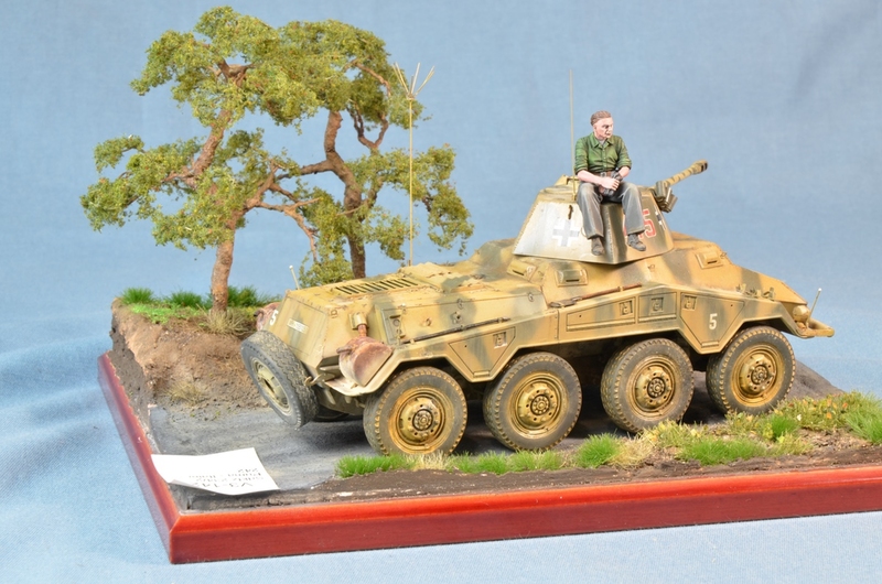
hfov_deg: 22.0
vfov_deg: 14.6
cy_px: 292
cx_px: 441
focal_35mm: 93
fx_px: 2274
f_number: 18
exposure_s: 1.3
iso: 200
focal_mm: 62
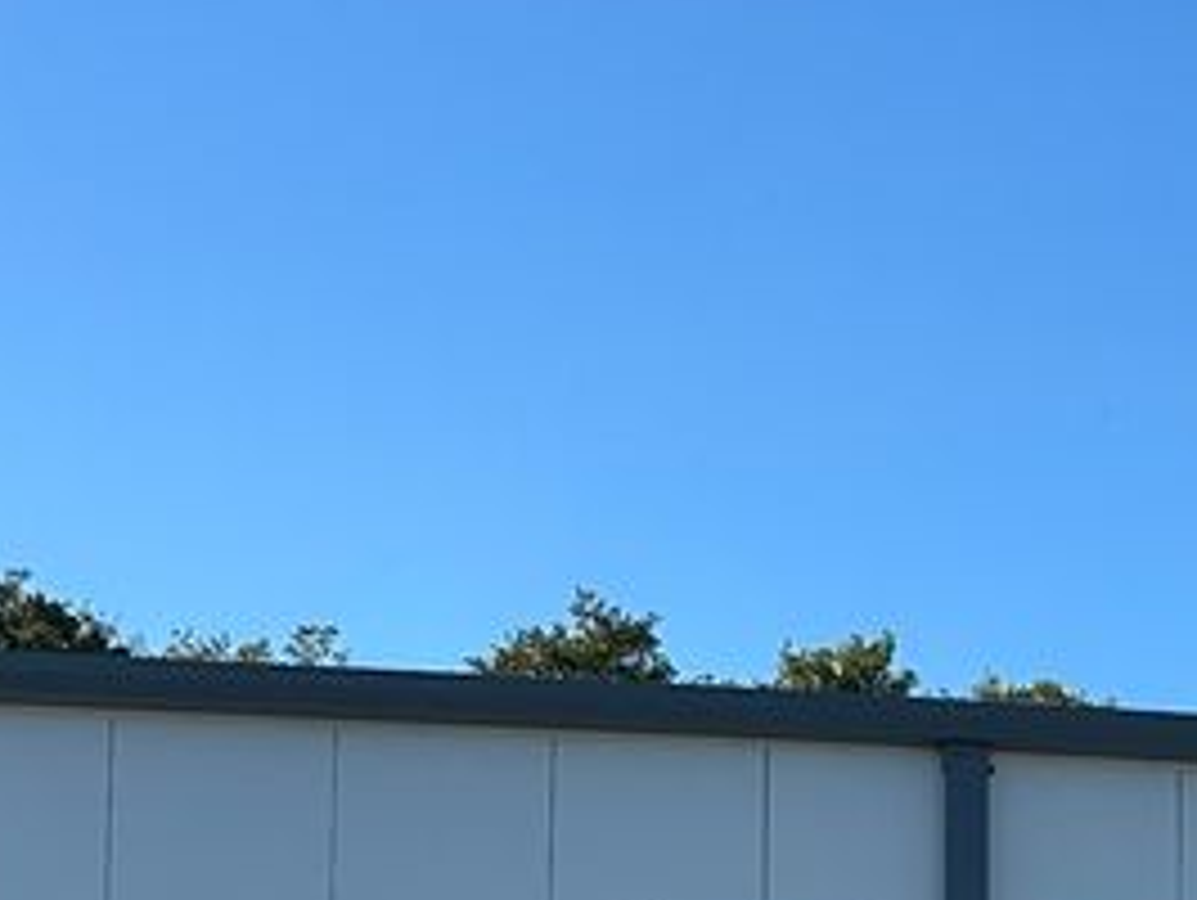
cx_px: 2088
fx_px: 3461
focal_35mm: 100
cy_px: 1406
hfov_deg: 16.7
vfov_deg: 13.8
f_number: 1.78
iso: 80
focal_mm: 6.86
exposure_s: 1/2809
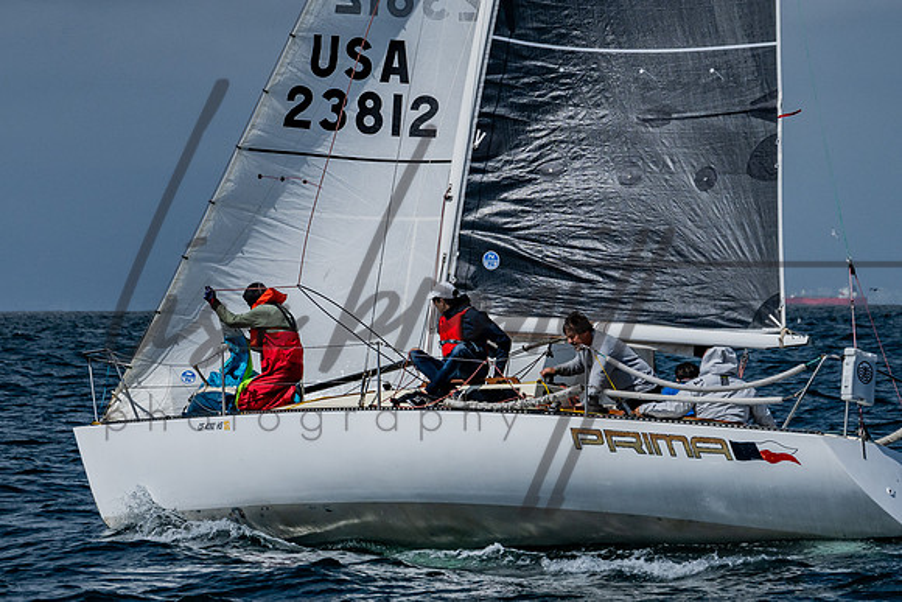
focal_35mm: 214
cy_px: 194
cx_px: 346
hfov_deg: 9.6
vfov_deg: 6.4
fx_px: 5369
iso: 200
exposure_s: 1/4000
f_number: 6.3
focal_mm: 103
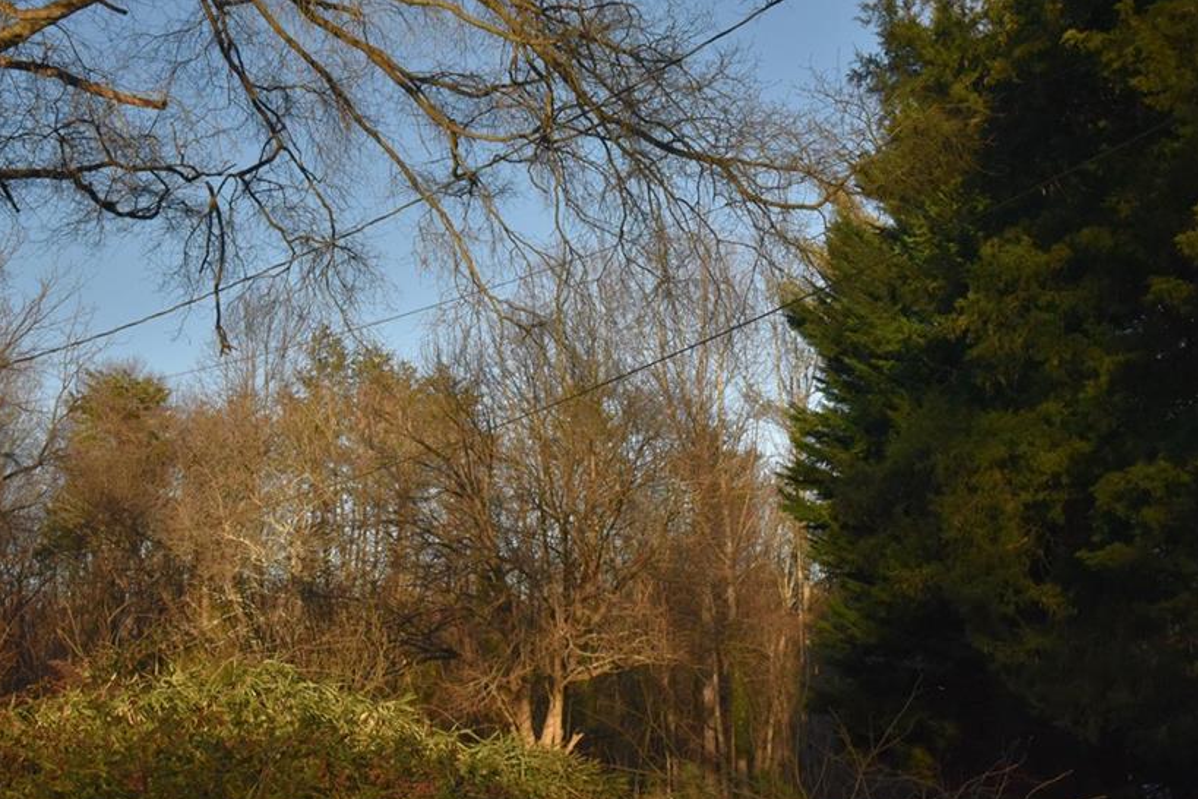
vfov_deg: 27.0
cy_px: 403
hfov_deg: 39.5
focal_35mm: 50
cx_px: 667
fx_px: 1664
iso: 5000
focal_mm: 40
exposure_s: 1/1250
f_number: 16
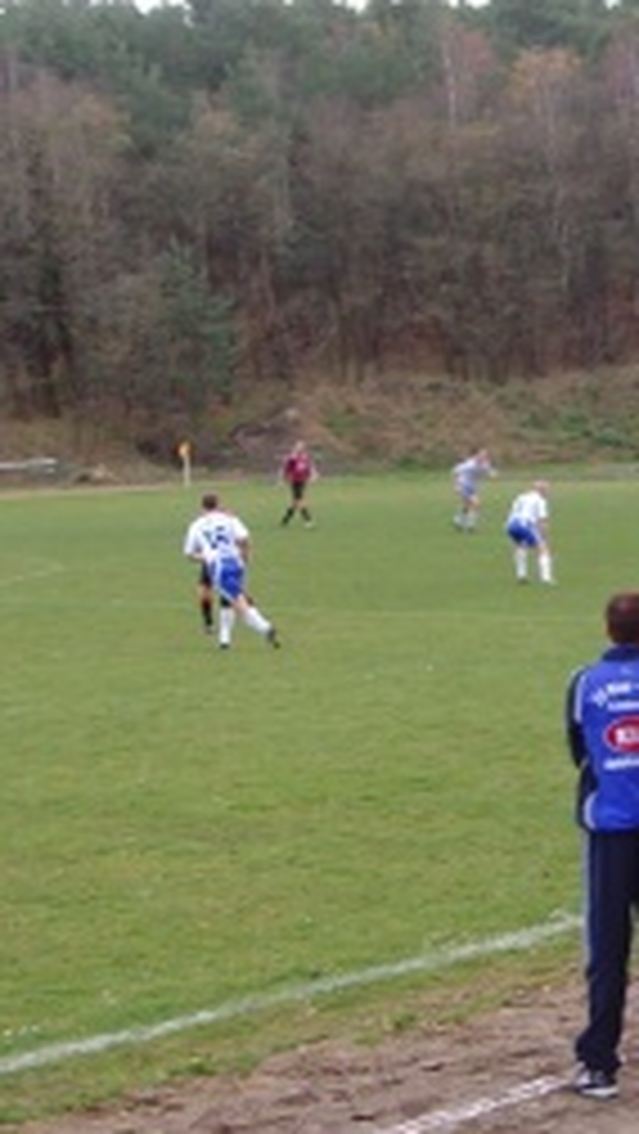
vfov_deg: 19.8
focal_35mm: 108
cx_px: 716
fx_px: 3249
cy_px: 650
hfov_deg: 11.1
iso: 100
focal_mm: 8.8
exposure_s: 1/90
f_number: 3.8
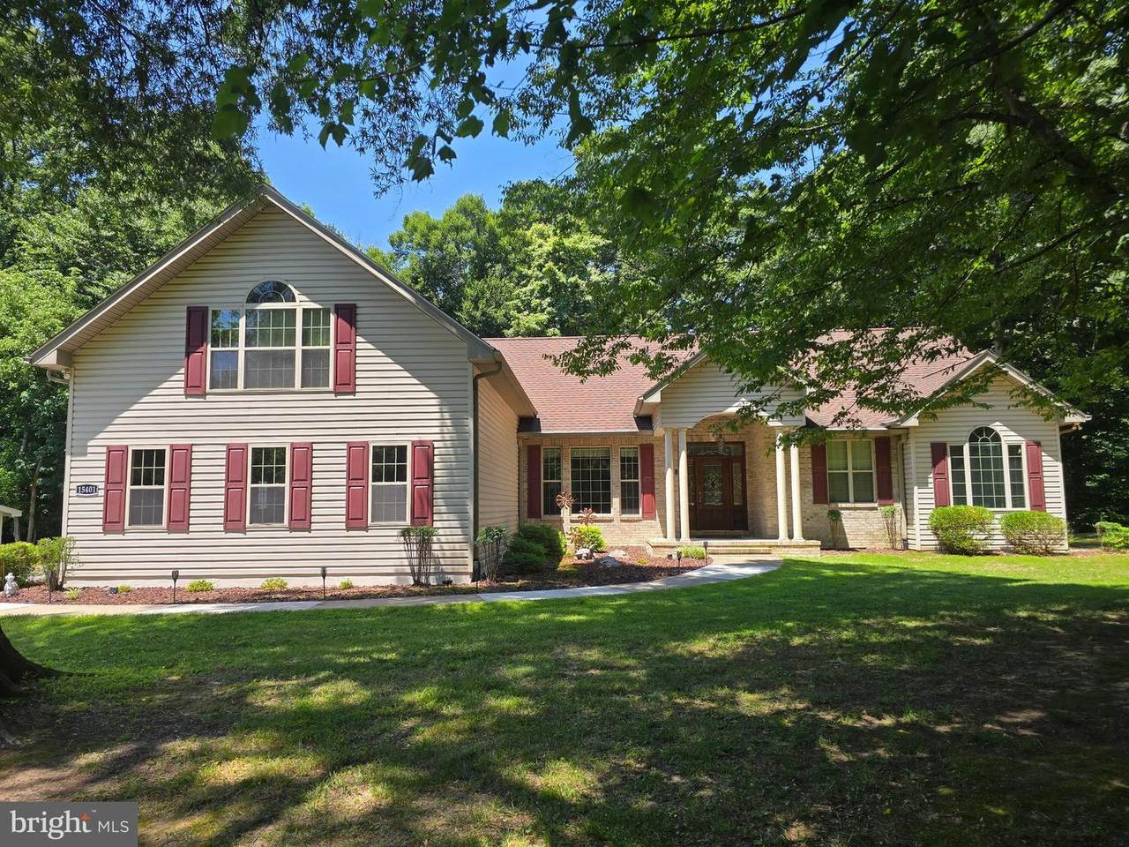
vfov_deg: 58.9
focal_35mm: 23
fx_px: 750
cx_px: 564
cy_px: 424
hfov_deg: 73.9
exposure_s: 1/229
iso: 12
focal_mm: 6.3
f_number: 1.7
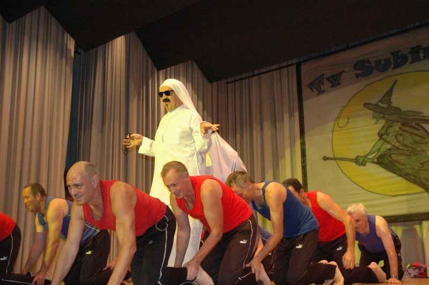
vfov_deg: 28.9
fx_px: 554
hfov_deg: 42.4
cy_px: 142
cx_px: 214
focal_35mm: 46
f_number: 4.5
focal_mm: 31
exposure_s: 1/100
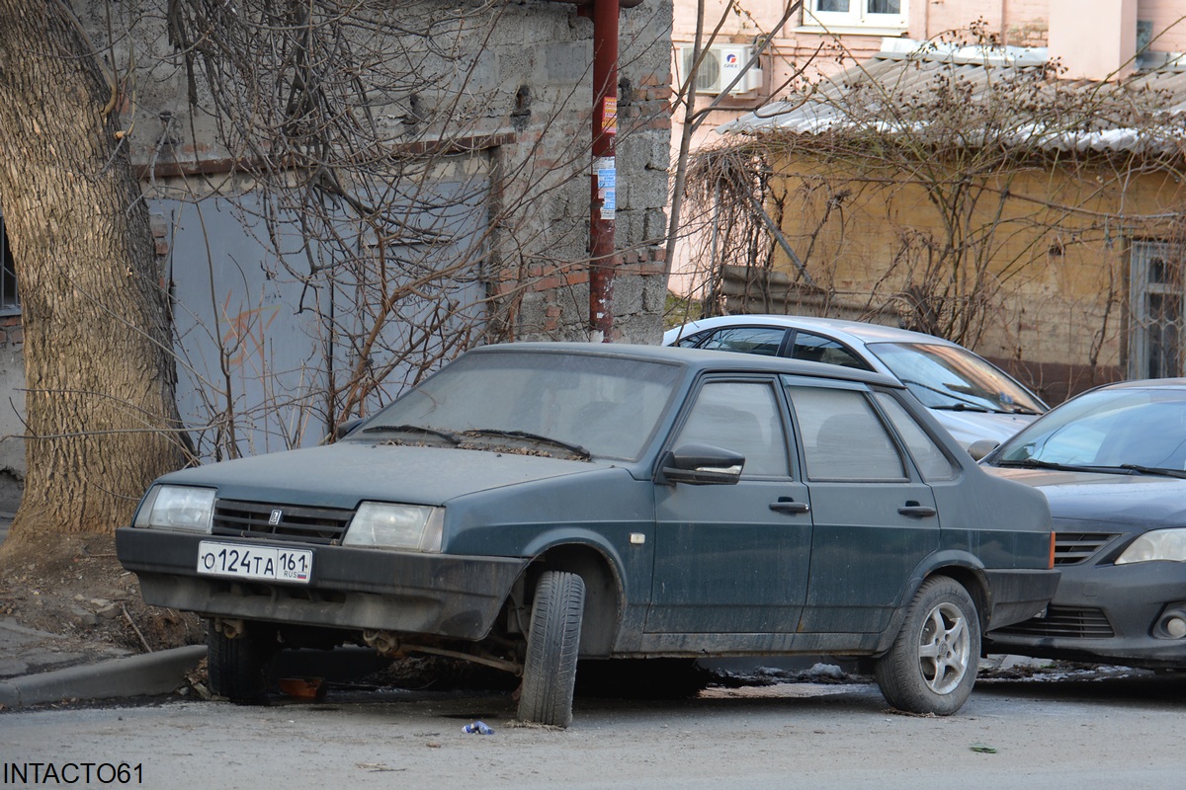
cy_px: 395
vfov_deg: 10.2
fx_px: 4447
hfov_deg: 15.2
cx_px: 593
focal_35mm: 135
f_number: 5.6
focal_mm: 90
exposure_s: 1/125
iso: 220
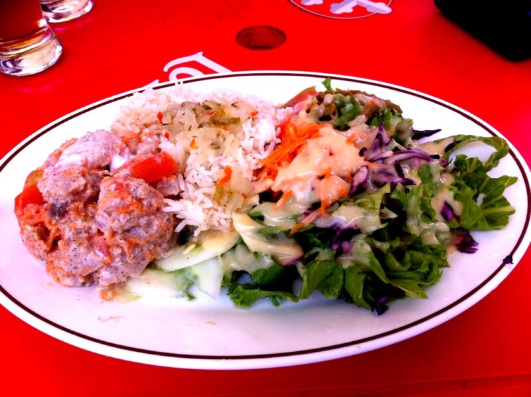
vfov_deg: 40.6
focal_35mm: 35
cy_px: 198
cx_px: 266
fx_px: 536
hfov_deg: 52.7
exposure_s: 1/355
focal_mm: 3.85
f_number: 2.8
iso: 80
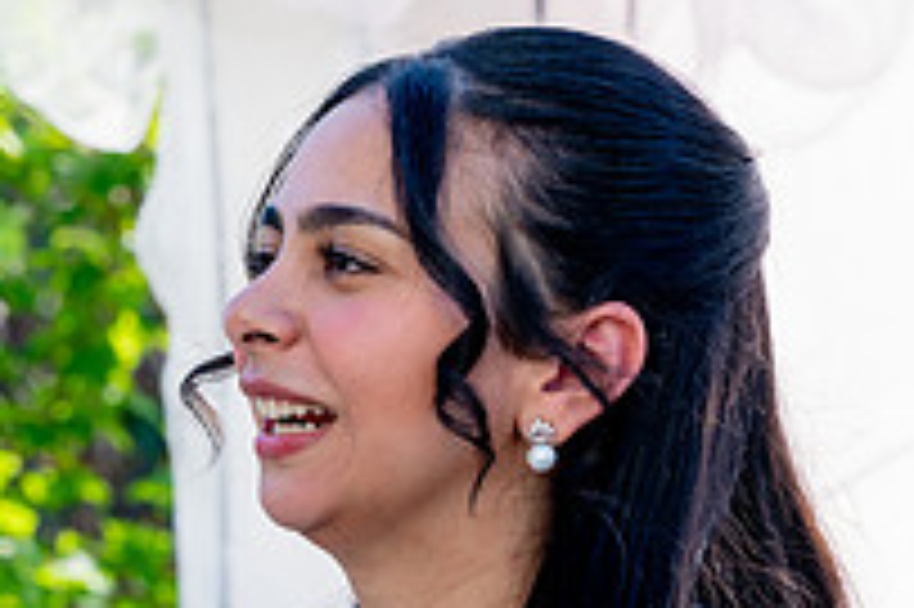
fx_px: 3628
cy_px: 633
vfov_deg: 9.5
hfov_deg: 14.3
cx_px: 189
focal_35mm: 143
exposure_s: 1/500
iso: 200
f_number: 3.5
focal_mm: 50
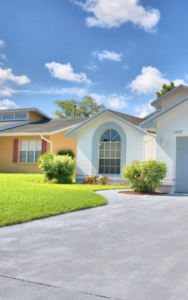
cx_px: 197
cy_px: 150
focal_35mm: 46
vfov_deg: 43.5
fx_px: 377
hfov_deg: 26.2
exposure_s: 1/1000
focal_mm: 20
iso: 100
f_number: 5.6
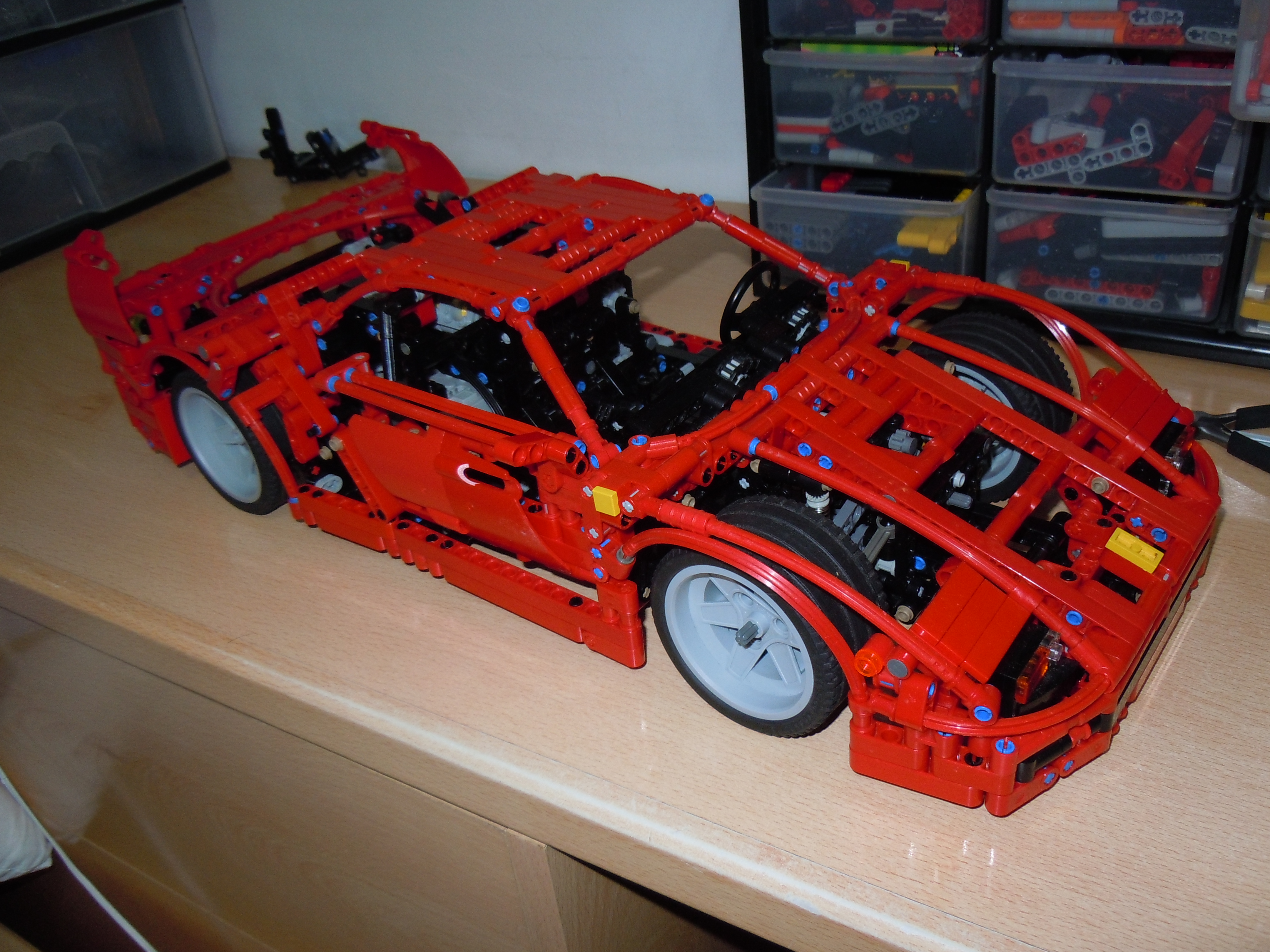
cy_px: 476
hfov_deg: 60.0
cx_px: 635
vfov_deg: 46.8
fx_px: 1101
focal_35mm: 30
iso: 200
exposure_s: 1/30
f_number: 3.5
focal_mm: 5.4
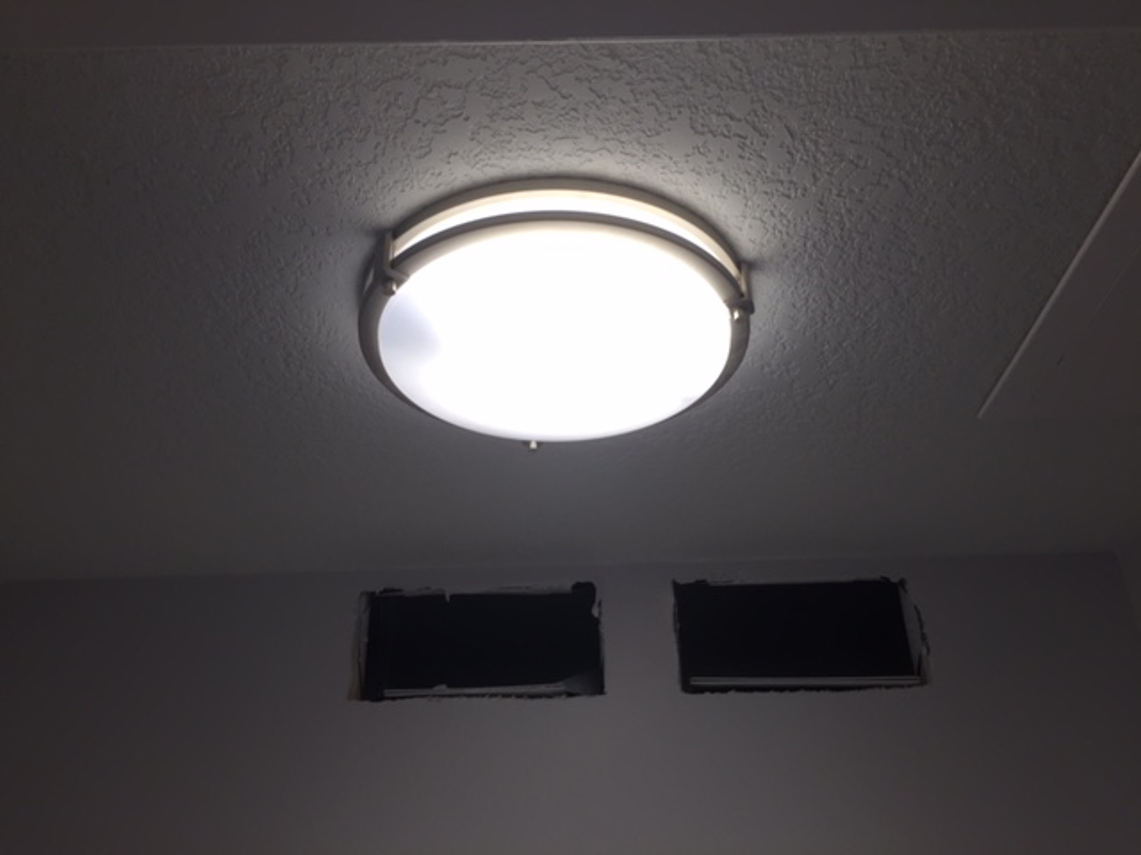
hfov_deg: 61.7
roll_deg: +0.4
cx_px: 570
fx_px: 956
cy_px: 428
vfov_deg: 48.2
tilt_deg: +28.3
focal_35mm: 29
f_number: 2.2
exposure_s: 1/120
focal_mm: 4.15
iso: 32
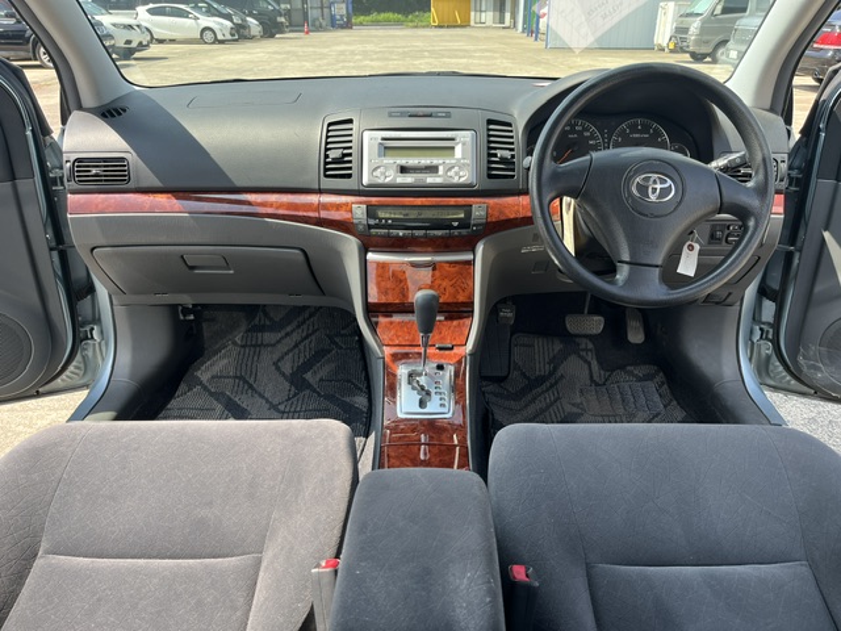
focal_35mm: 26
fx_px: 632
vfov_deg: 53.1
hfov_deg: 67.3
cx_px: 420
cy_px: 316
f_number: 1.6
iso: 50
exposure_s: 1/598
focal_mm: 5.1
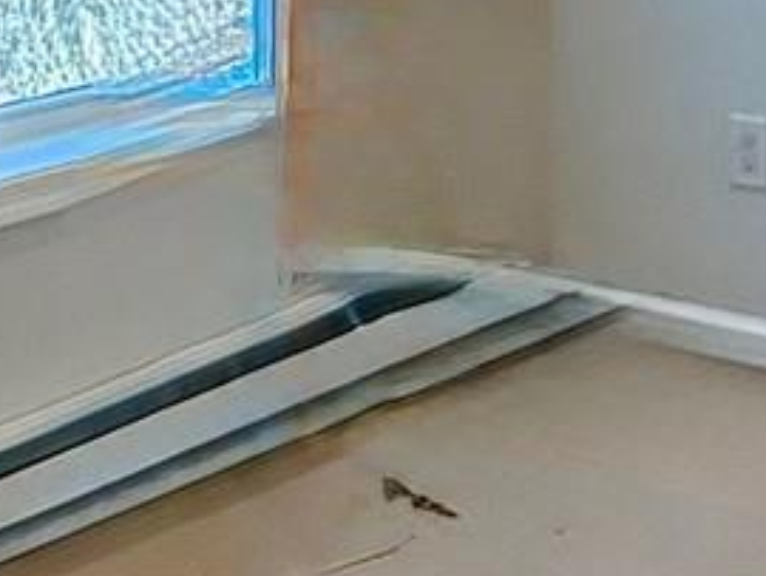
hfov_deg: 18.5
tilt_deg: -5.3
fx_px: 2348
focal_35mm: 106
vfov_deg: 13.5
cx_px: 502
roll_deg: -0.2
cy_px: -165
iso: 64
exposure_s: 1/120
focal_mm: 2.22
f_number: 2.2
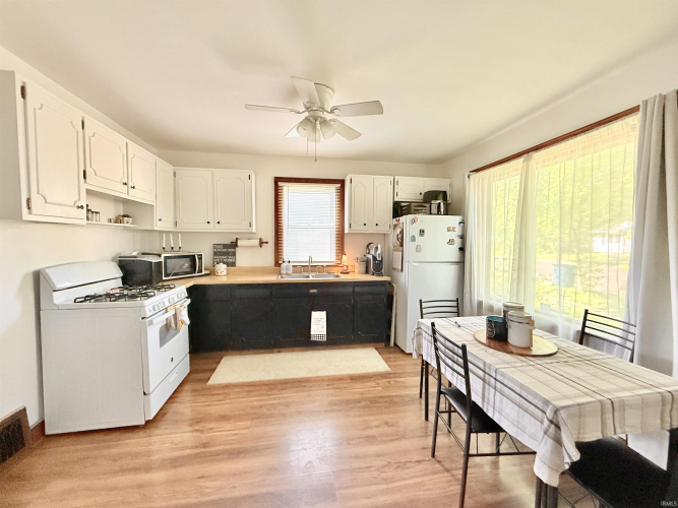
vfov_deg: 85.7
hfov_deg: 102.1
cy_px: 254
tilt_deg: -2.1
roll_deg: -0.4
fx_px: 274
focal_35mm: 14
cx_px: 339
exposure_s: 1/120
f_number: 2.2
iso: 500
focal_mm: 2.22
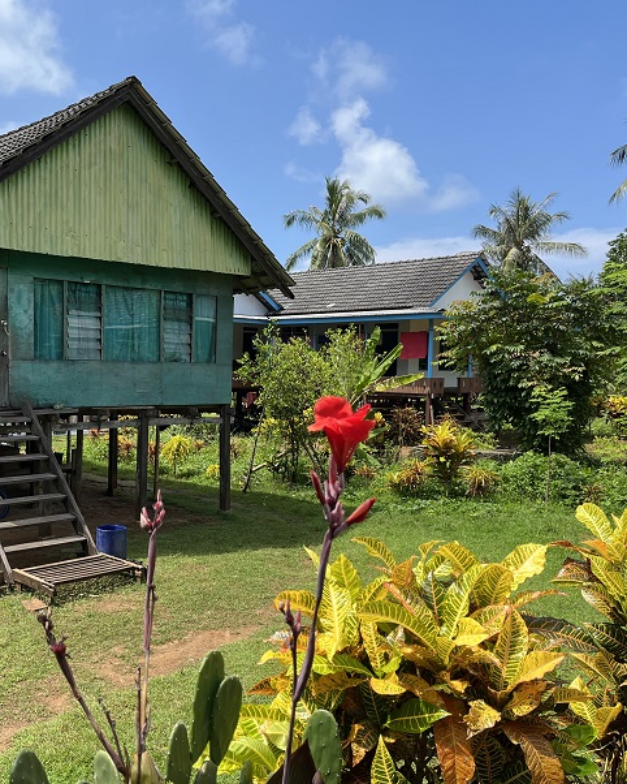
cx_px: 153
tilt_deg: -1.2
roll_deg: -0.6
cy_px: 393
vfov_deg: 52.8
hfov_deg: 42.0
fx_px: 788
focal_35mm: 34
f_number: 1.6
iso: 50
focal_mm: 5.1
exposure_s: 1/1862
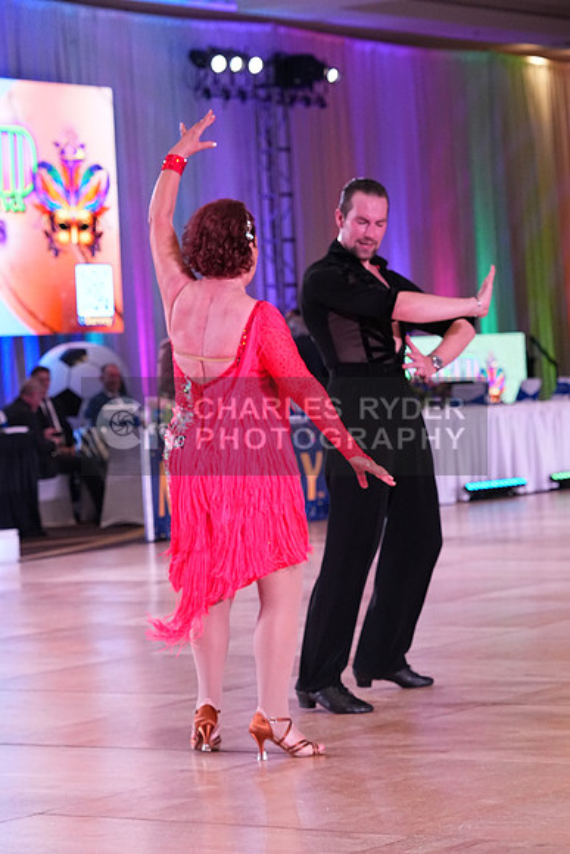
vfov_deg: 17.3
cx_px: 285
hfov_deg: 11.6
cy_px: 427
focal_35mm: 118
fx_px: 2801
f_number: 5
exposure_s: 1/400
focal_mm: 79
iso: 3200
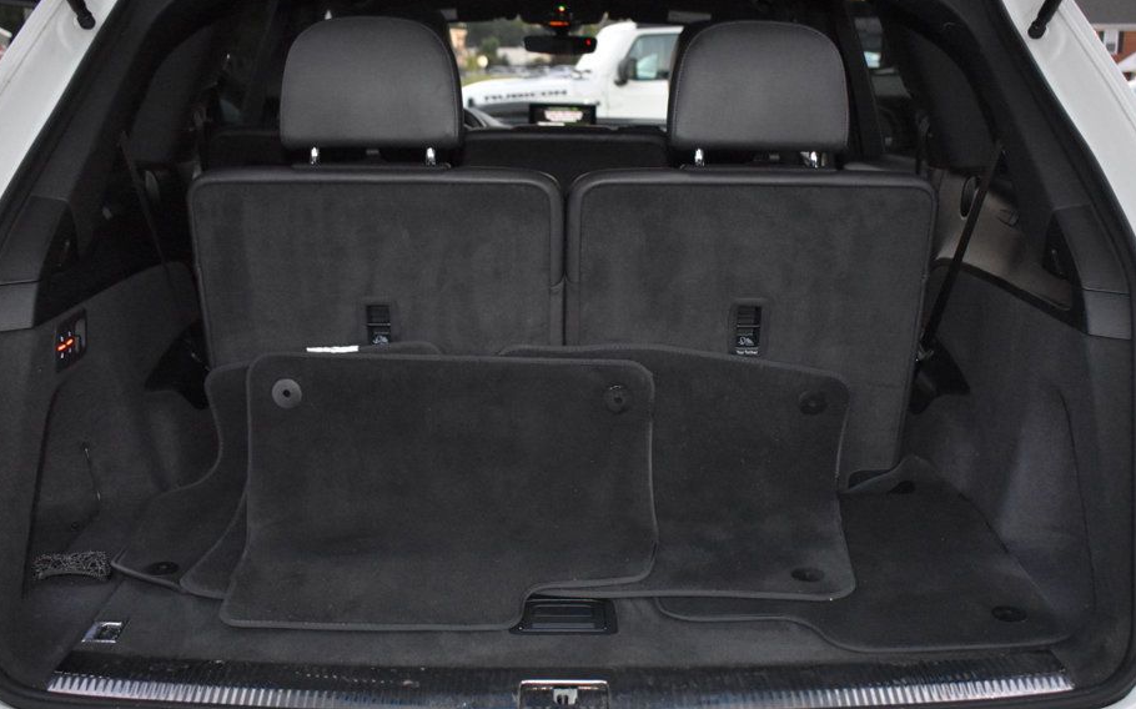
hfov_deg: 49.7
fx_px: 1225
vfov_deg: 32.3
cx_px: 590
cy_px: 377
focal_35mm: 40
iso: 4500
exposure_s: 1/60
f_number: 3.8
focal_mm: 23
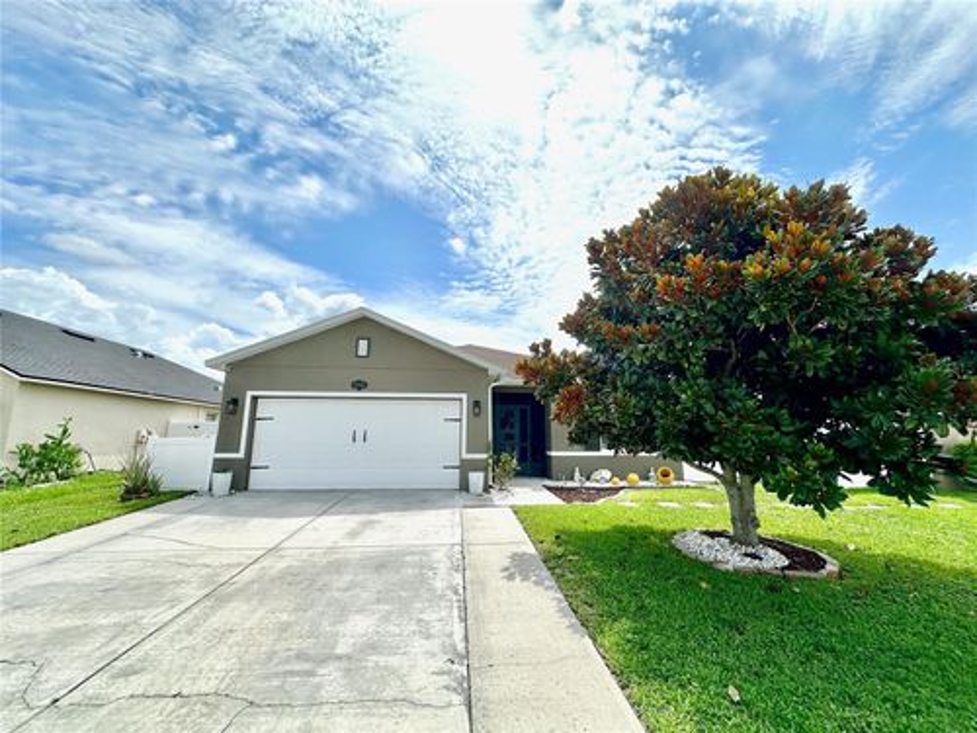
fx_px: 395
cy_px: 366
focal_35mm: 14
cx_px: 488
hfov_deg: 102.1
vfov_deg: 85.7
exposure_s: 1/4831
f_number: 2.2
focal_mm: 2.22
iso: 50
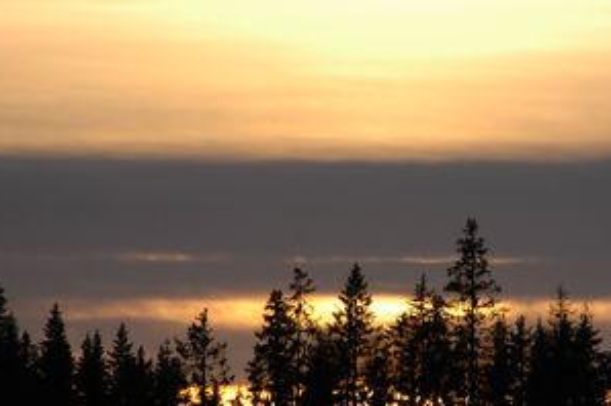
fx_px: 8545
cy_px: 191
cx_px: 418
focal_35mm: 504
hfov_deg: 4.1
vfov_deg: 2.7
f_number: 8
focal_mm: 200
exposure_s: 1/750
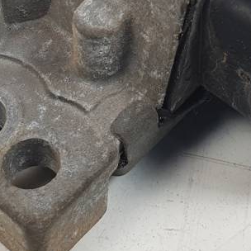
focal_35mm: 109
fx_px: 894
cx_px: 130
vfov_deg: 14.9
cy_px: -124
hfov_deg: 16.0
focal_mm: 4.3
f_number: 2.4
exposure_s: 1/107
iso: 50
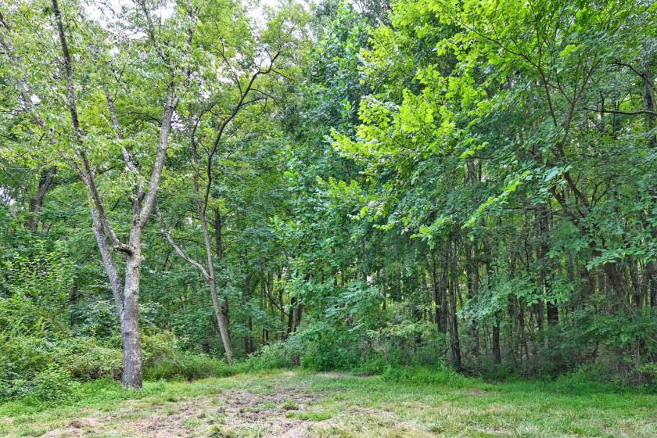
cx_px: 373
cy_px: 321
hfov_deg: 71.2
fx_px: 456
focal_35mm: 25
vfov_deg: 49.5
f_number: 4
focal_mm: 14
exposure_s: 1/125
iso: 400
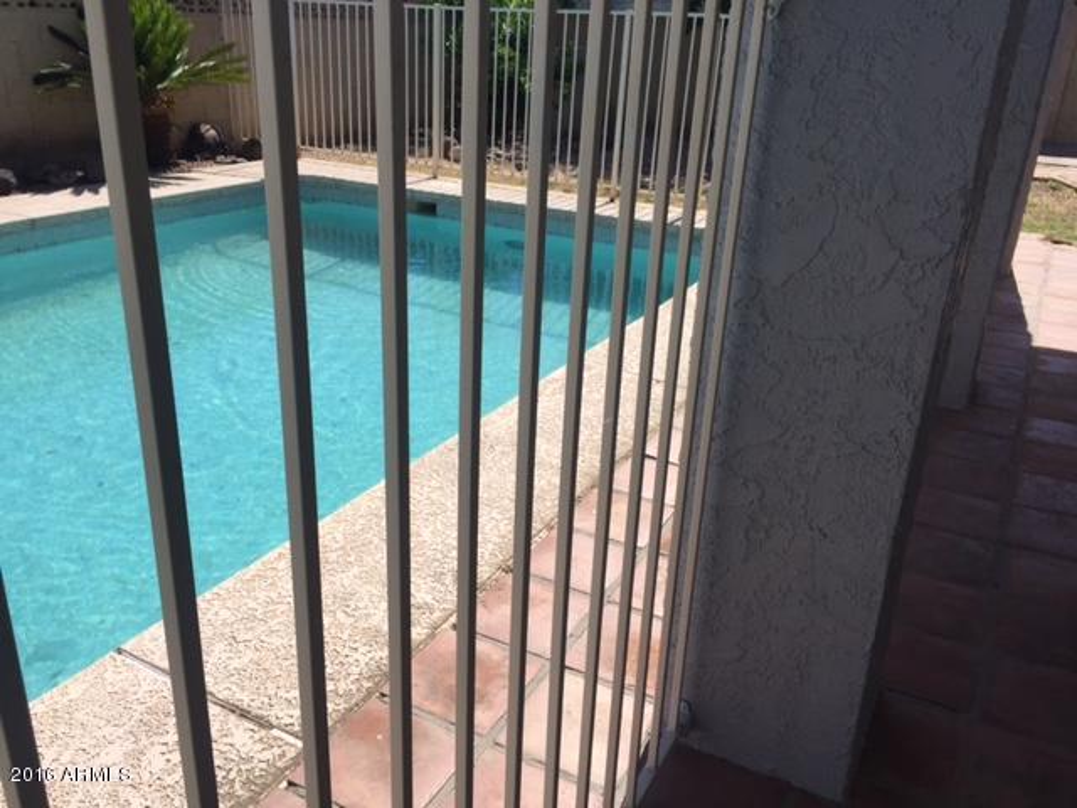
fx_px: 902
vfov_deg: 48.2
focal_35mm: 29
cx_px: 538
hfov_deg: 61.7
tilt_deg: -22.9
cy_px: 404
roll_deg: -2.4
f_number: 2.2
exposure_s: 1/3049
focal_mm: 4.15
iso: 32
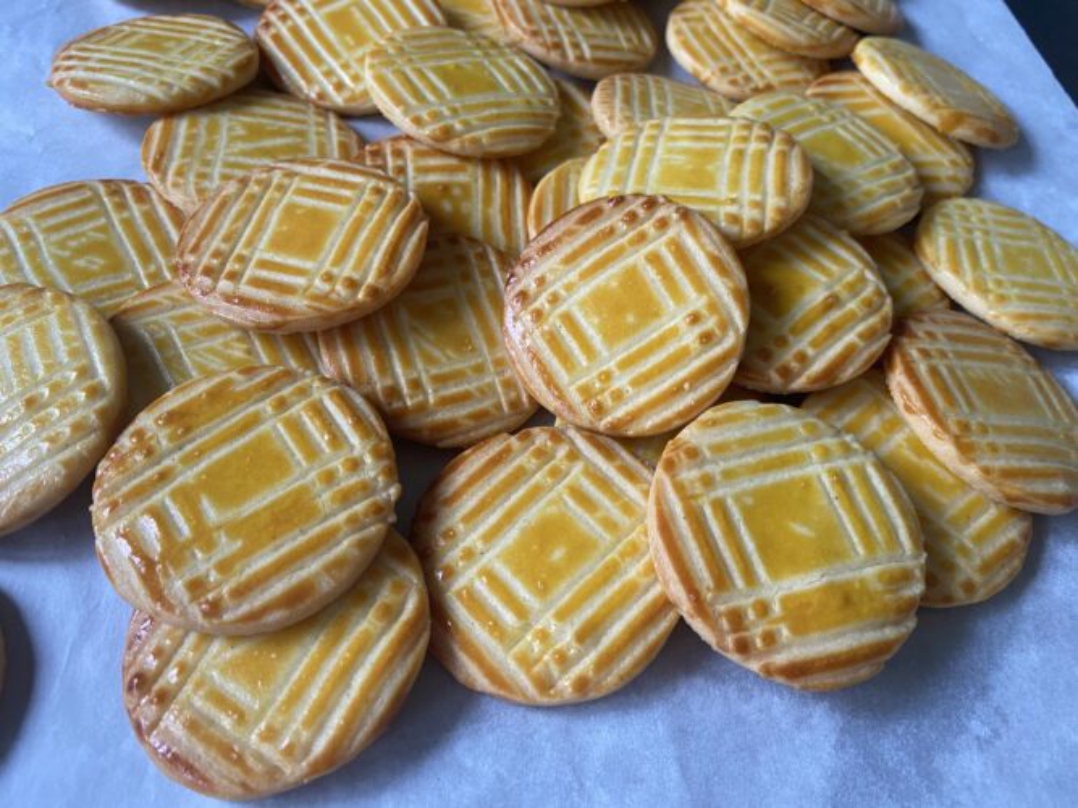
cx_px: 539
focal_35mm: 26
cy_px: 404
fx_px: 810
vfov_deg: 53.0
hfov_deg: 67.3
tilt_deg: -55.9
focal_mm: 4.25
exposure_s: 1/93
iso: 125
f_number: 1.8
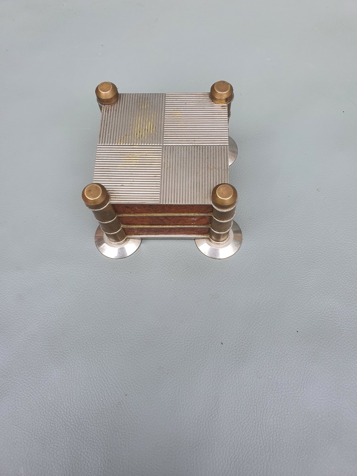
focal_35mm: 26
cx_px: 178
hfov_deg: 53.1
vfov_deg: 67.3
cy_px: 238
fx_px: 358
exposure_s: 1/193
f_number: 2.4
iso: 50
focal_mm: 4.3
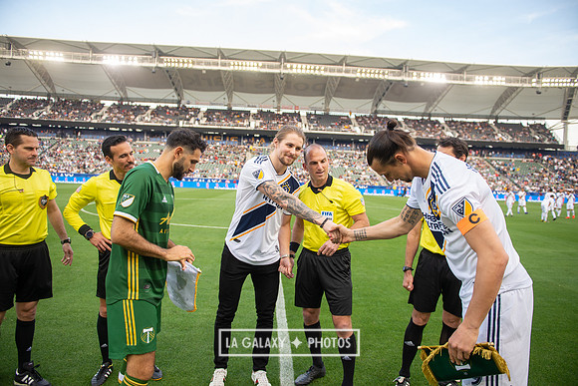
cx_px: 289
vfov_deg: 53.2
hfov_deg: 73.7
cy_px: 193
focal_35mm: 24
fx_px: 385
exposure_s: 1/500
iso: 400
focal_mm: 24
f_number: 2.8
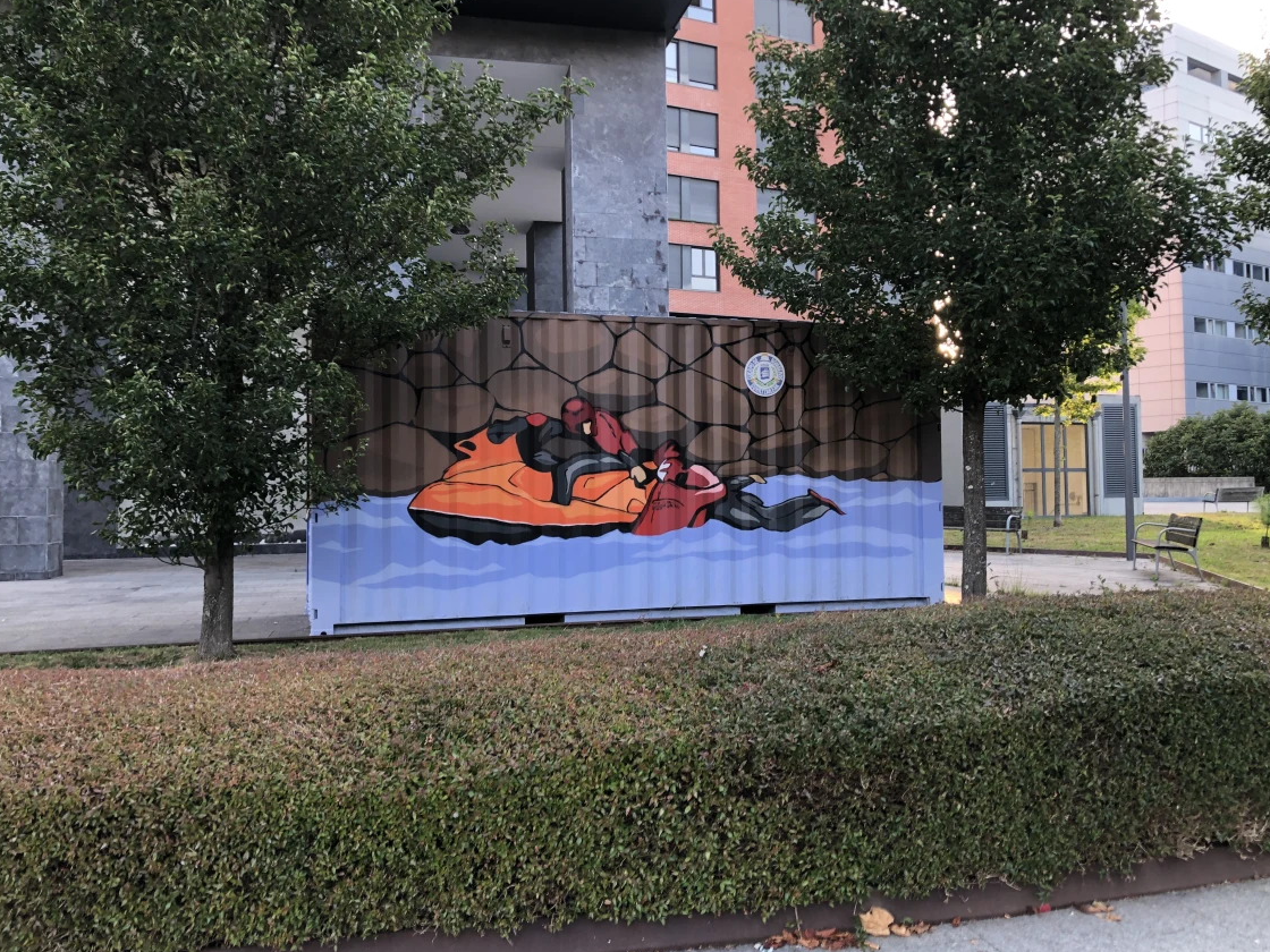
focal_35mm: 30
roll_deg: -0.1
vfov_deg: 46.8
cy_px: 468
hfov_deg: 60.0
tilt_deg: +2.9
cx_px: 651
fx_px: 1101
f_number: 1.8
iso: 64
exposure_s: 1/120
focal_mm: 4
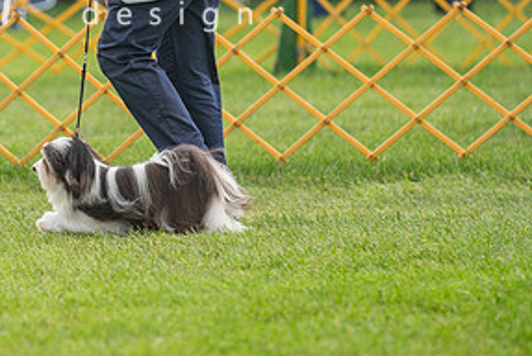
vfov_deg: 3.4
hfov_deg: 5.1
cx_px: 22
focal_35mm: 404
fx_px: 5976
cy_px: 71
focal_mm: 200
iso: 1000
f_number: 3.5
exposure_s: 1/800
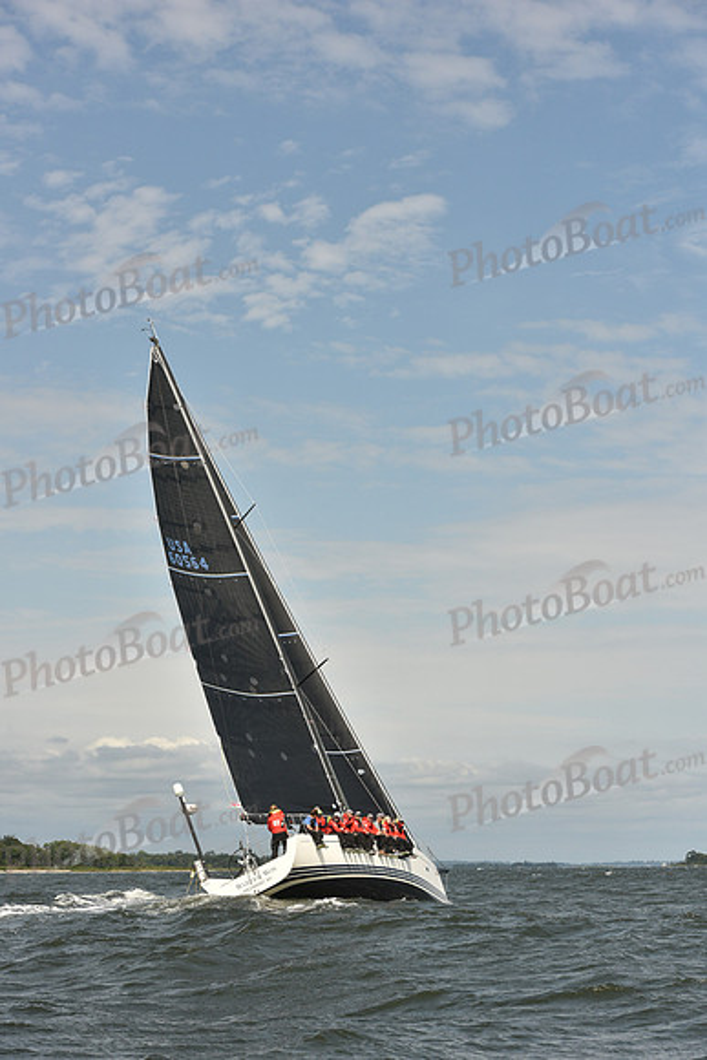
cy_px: 530
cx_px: 354
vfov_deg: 28.8
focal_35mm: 70
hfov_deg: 19.5
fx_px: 2061
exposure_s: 1/1600
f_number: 9
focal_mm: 70
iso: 320
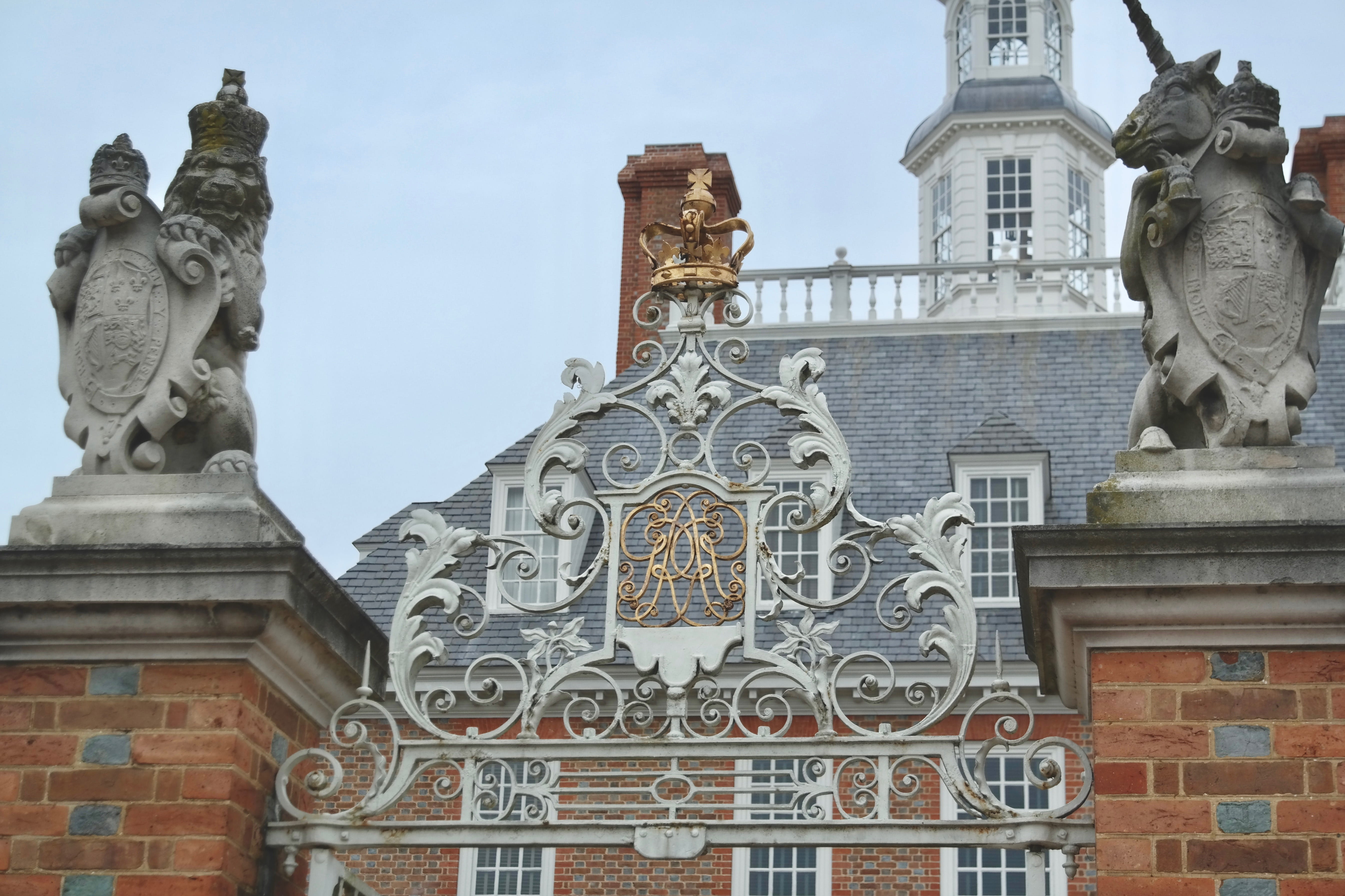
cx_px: 672
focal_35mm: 66
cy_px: 448
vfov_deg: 20.6
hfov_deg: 30.5
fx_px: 2465
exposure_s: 1/160
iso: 100
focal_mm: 43
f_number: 6.3
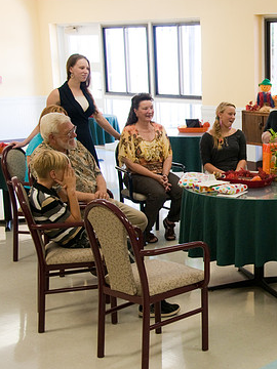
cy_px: 182
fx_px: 694
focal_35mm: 65
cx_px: 280
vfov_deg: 29.8
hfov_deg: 21.7
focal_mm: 28
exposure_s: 1/50
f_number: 4.5
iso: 640
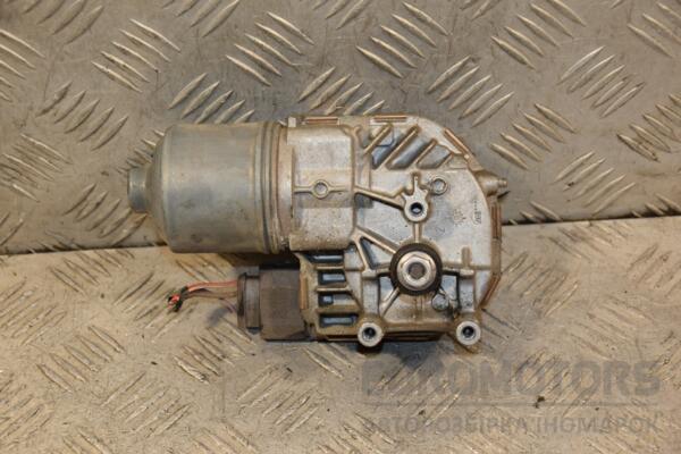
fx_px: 1646
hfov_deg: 23.4
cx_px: 340
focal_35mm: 87
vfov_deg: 15.7
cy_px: 227
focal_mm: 58
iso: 800
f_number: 5
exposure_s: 1/125
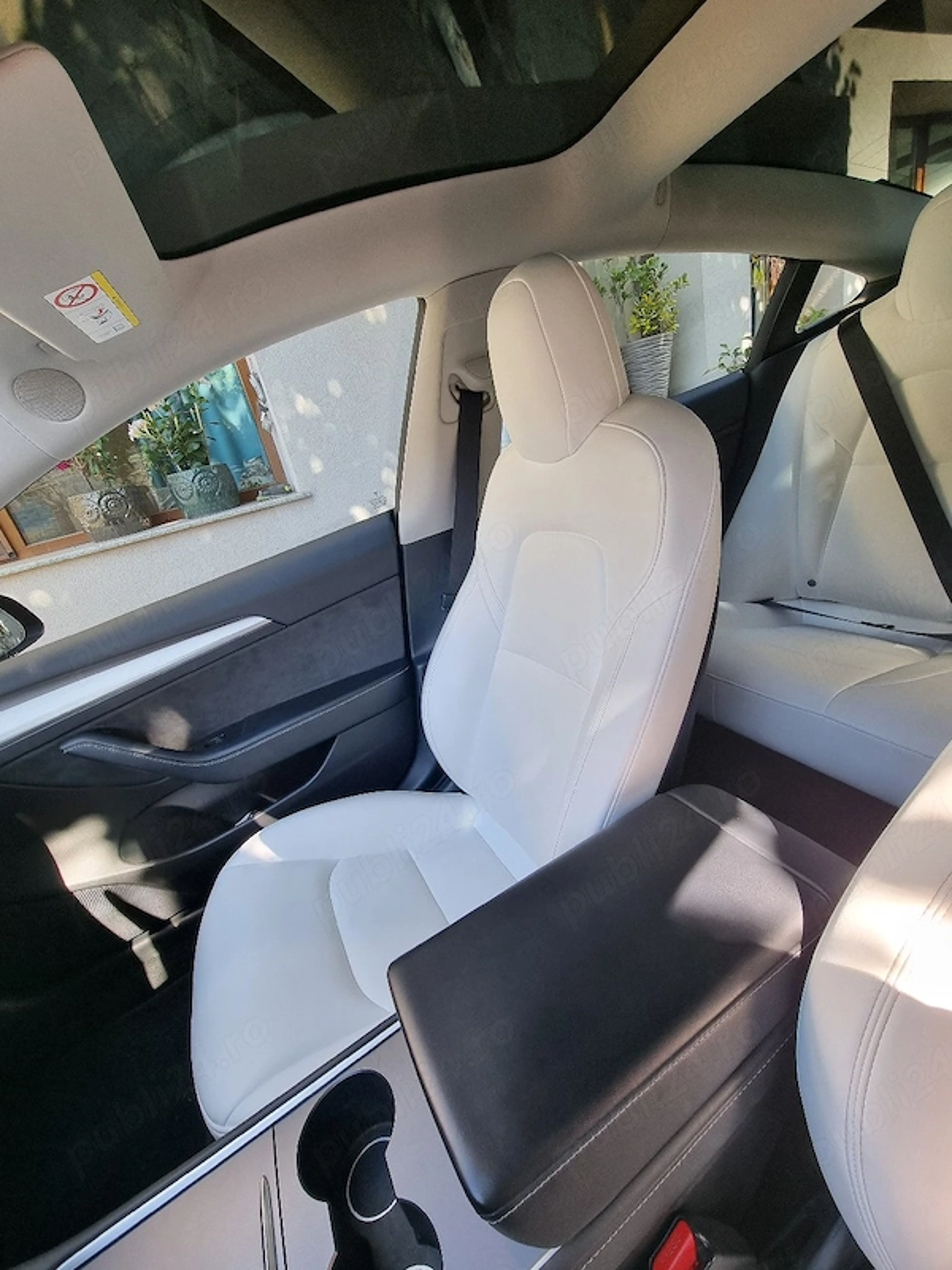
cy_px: 635
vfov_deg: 106.2
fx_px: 477
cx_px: 476
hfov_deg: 89.9
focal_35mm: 13
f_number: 2.2
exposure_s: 1/105
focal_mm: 2.2
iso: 64
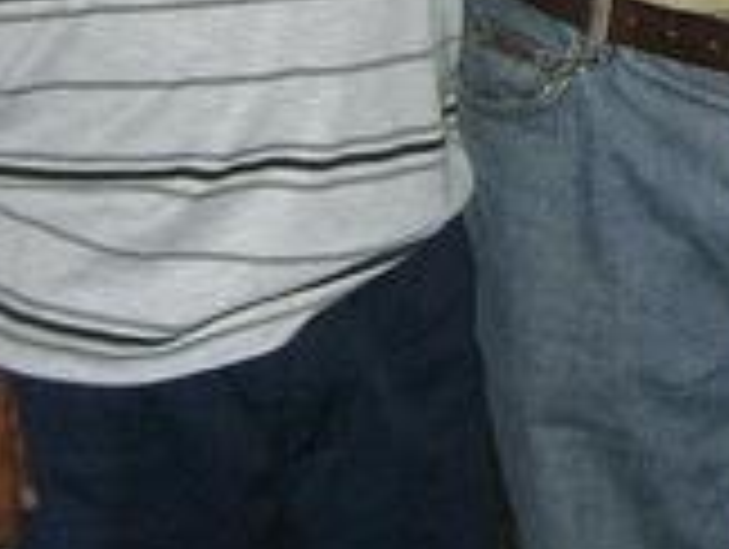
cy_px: -288
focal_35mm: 150
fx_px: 3164
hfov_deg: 12.6
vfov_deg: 9.6
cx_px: 1004
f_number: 2.8
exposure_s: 1/60
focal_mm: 7.9
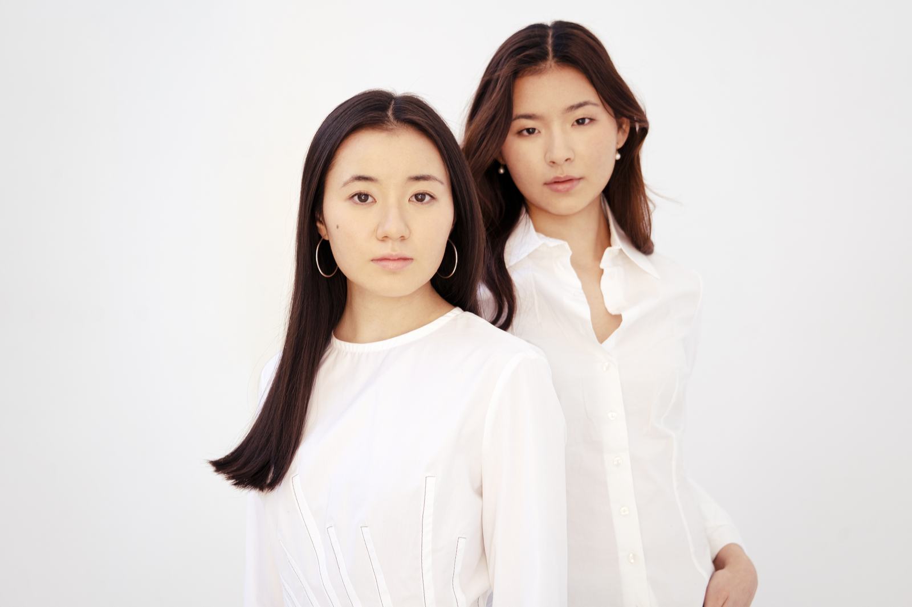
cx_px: 456
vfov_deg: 19.4
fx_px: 1773
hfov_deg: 28.8
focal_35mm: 70
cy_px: 304
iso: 200
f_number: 5
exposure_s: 1/60
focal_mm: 70
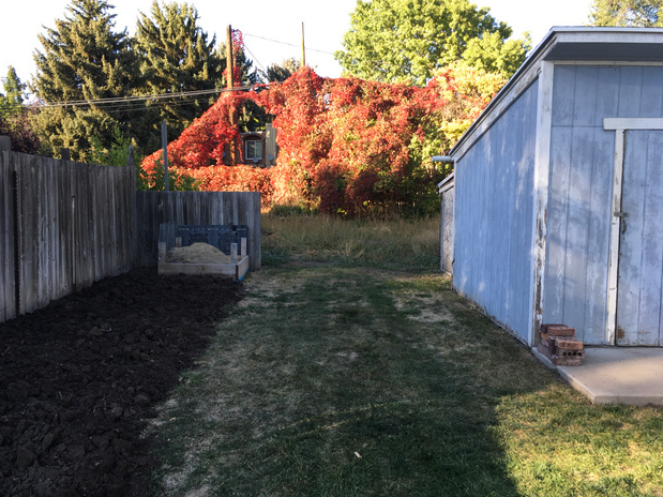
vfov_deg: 46.8
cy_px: 247
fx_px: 574
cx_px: 329
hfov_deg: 60.0
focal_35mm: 30
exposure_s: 1/179
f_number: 2.2
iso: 25
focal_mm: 4.15
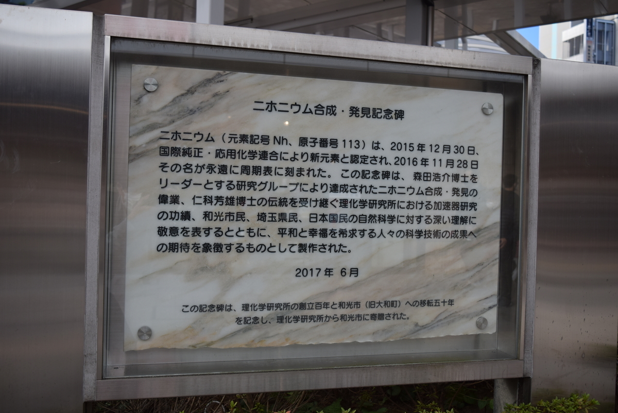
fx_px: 593
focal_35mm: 34
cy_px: 206
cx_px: 309
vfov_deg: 38.4
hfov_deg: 55.1
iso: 100
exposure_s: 1/500
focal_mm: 23
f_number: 5
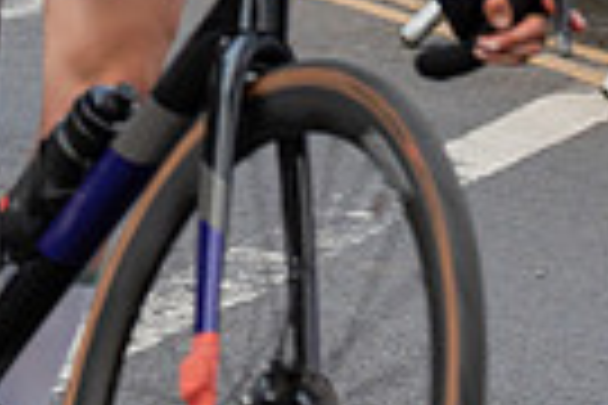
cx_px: 23
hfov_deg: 6.1
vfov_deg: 4.0
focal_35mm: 337
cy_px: -421
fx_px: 5691
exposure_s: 1/800
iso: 800
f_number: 4
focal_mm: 77
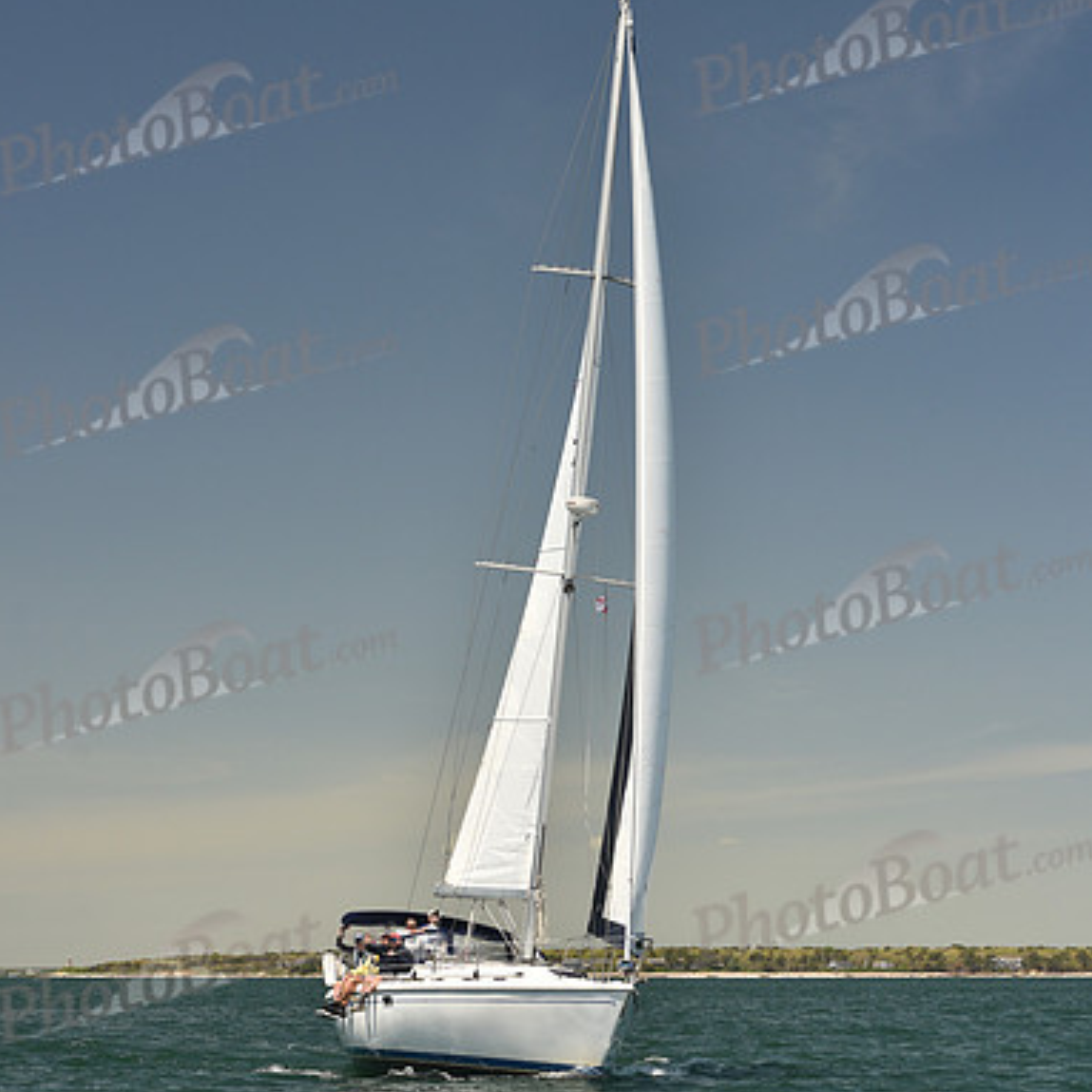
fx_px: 3212
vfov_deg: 19.3
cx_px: 546
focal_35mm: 90
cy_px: 493
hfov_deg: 19.3
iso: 250
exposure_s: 1/800
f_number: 5.6
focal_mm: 70
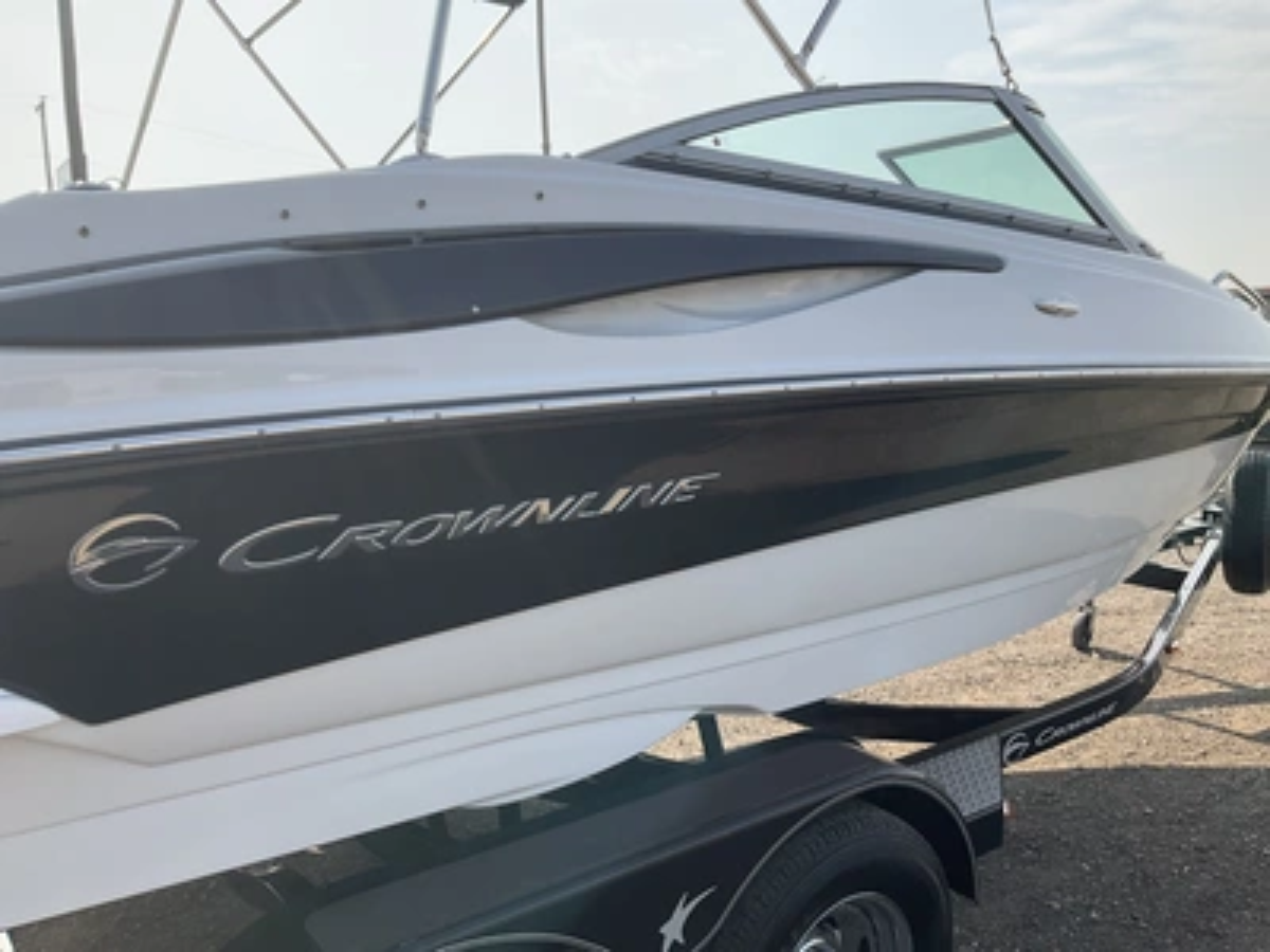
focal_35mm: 29
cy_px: 476
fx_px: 1064
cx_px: 635
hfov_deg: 61.7
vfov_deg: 48.2
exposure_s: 1/1377
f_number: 1.8
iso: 25
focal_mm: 3
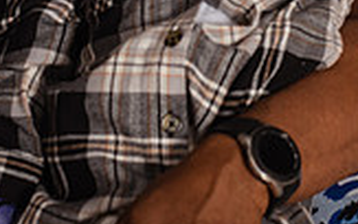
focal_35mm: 181
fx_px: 1767
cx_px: 275
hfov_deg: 11.5
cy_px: -147
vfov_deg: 7.1
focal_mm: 50
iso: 1600
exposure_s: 1/125
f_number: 5
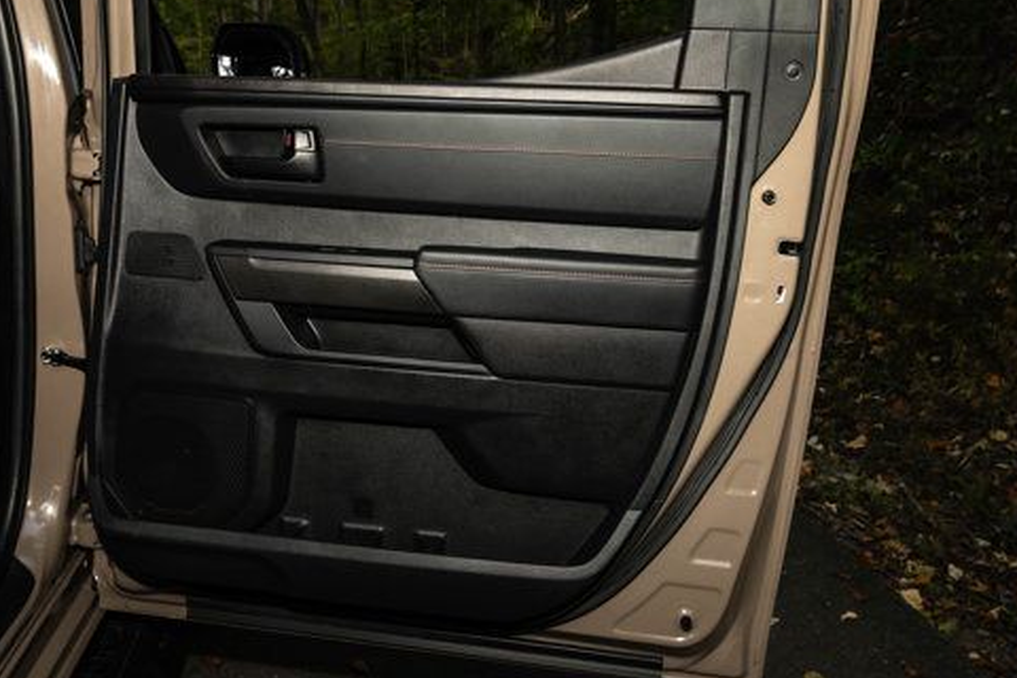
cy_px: 283
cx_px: 464
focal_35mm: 32
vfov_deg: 41.0
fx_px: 904
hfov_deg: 58.6
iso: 800
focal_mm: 24
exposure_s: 1/200
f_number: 10
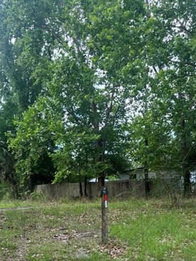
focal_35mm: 45
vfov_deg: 39.7
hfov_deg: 32.1
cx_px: 79
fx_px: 340
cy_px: 223
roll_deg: +0.5
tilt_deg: -6.1
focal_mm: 5.96
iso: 50
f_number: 1.6
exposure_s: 1/421
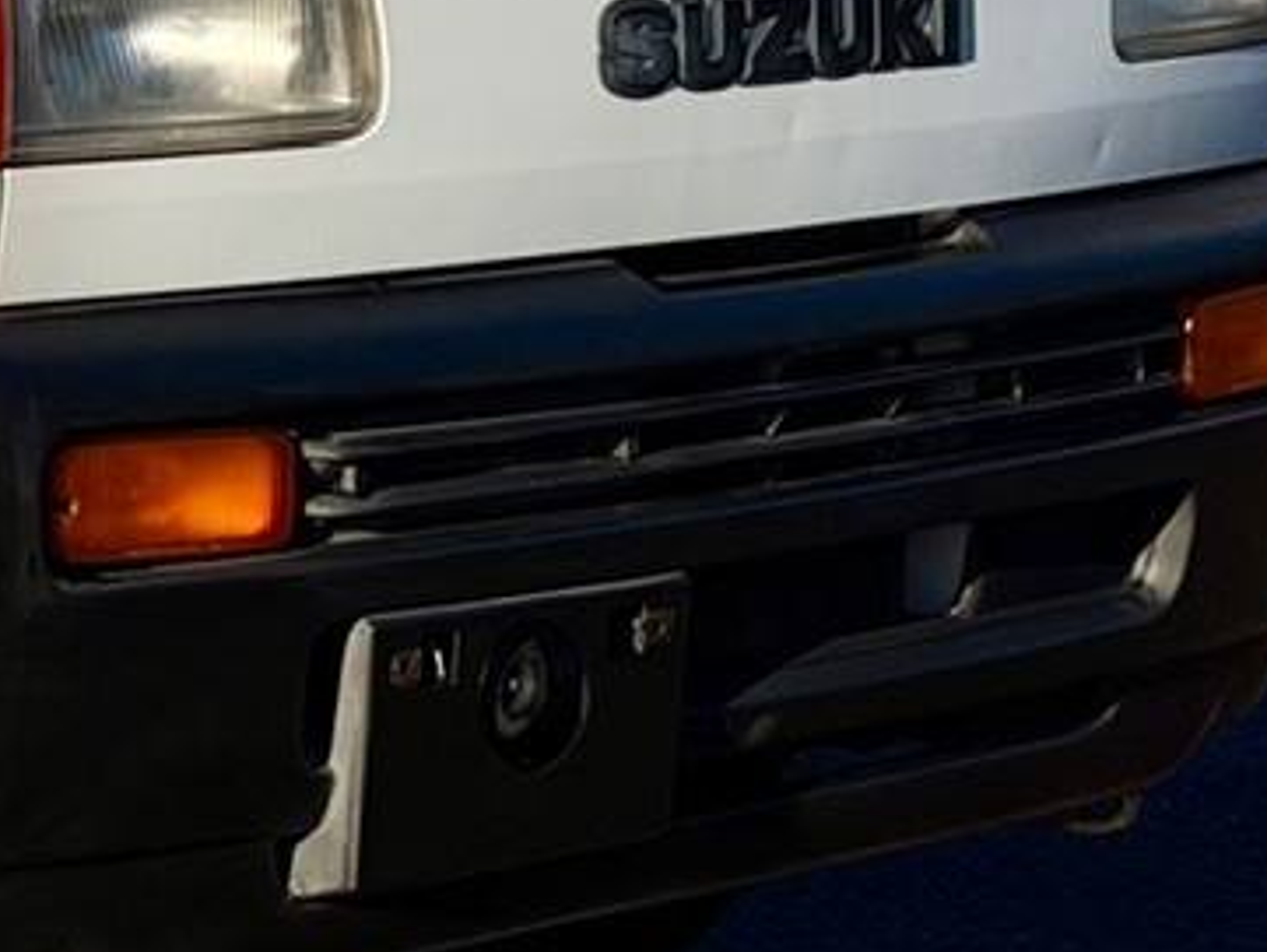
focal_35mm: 170
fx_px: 6224
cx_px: -762
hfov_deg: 11.1
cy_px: -141
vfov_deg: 8.7
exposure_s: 1/11364
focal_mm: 6.76
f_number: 1.78
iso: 80
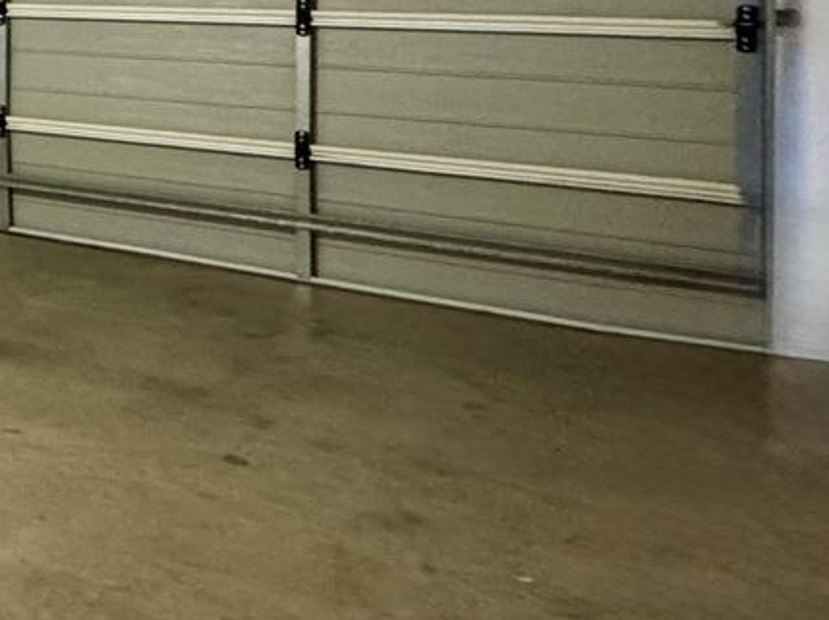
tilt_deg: -1.7
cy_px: -20
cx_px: -549
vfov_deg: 27.7
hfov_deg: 24.5
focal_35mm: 49
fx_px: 1172
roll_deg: +2.7
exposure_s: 1/50
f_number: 2.2
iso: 640
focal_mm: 2.22
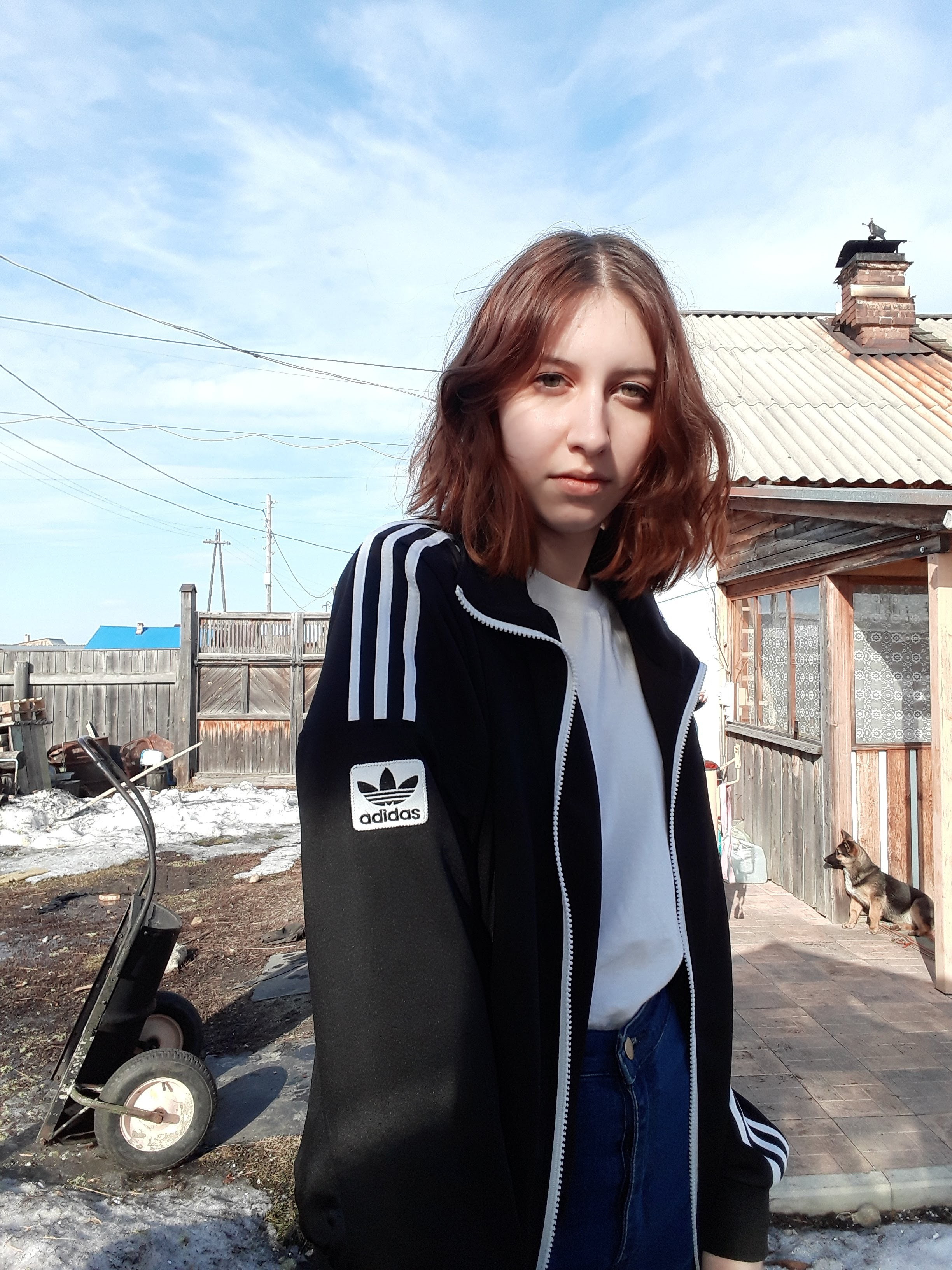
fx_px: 1137
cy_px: 635
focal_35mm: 31
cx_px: 476
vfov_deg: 58.4
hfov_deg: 45.4
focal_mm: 2.91
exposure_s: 1/887
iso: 50
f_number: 1.9
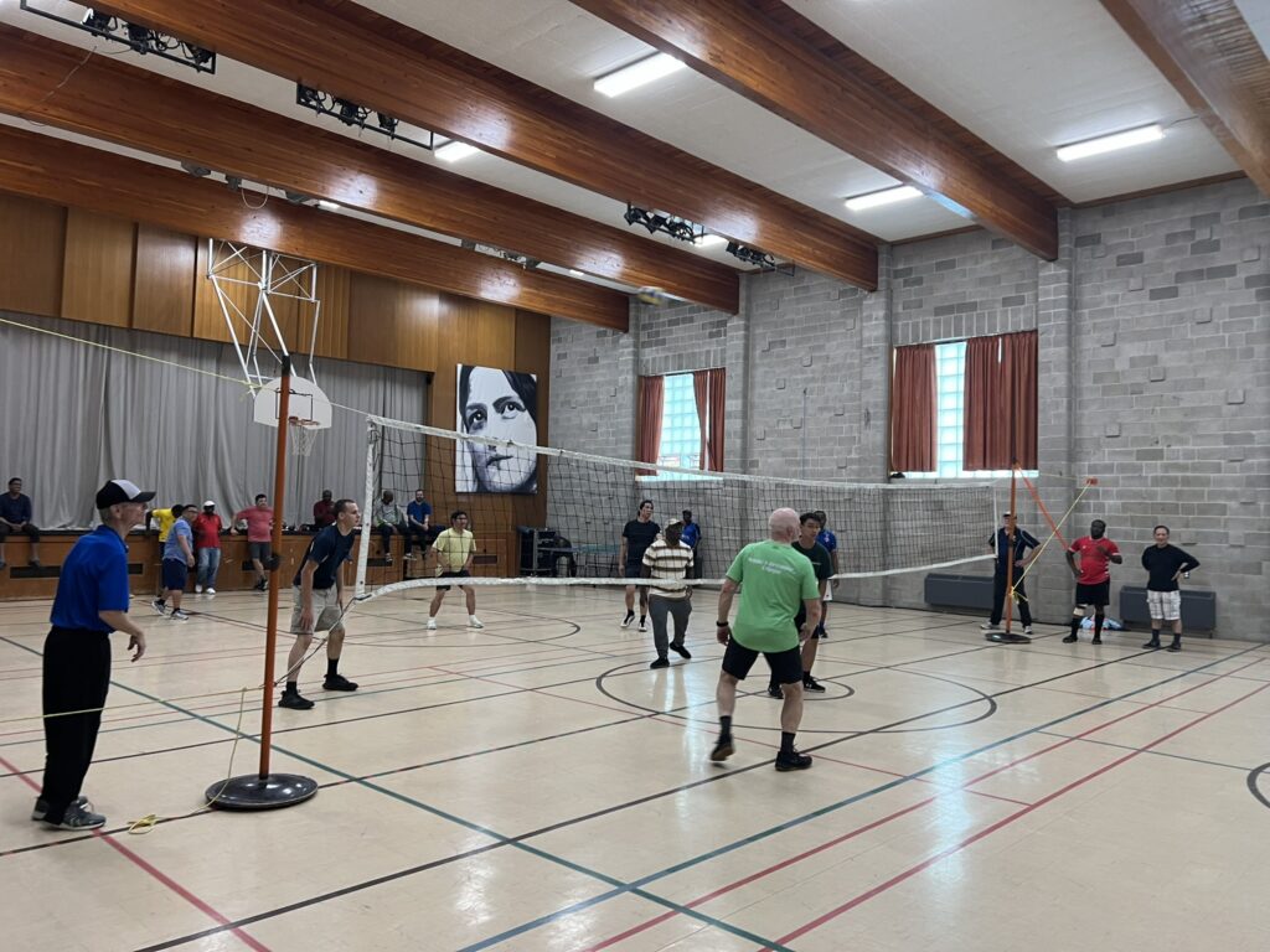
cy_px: 476
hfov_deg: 67.3
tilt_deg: +2.6
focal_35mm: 26
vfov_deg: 53.1
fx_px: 954
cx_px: 635
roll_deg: +0.6
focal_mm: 5.7
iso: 100
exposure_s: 1/60
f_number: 1.5
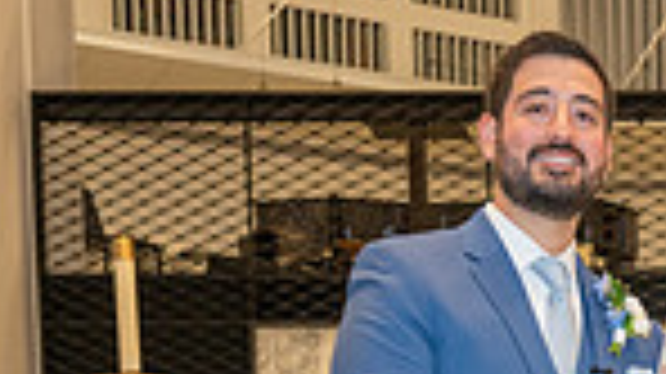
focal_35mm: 109
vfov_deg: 10.3
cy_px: 711
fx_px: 1924
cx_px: 939
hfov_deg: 17.9
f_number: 2.8
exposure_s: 1/200
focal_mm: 24
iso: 1600
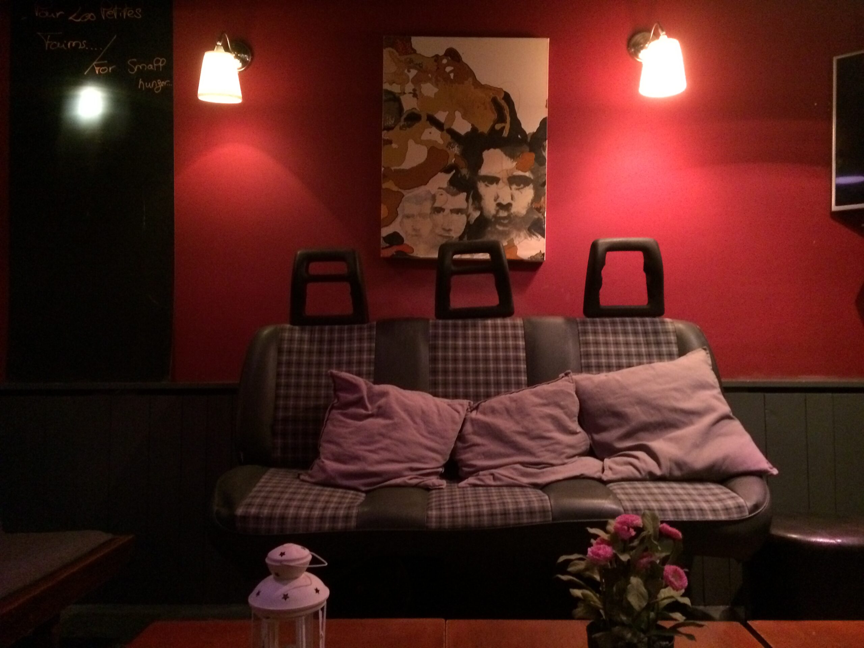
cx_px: 432
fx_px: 724
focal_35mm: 29
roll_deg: -0.2
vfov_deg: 48.2
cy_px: 324
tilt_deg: +2.0
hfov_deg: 61.7
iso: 500
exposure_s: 1/17
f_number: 2.2
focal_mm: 4.15
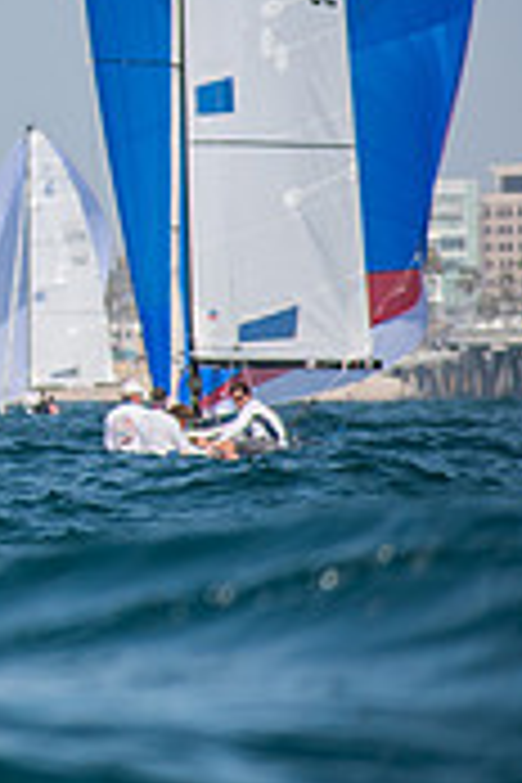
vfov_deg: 3.0
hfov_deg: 2.0
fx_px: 15028
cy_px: -61
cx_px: -749
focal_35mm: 691
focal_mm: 135
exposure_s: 1/1250
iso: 200
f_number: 6.3
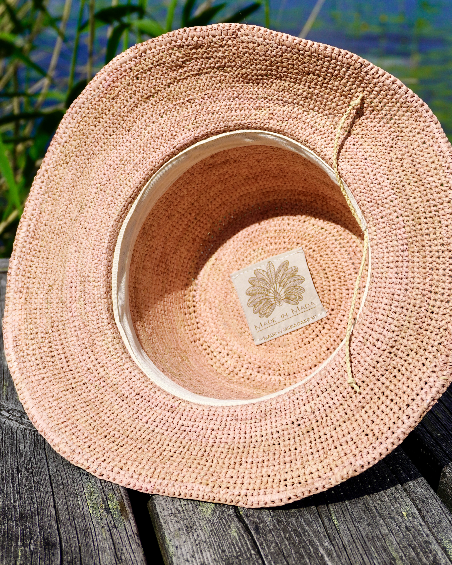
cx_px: 259
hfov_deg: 23.2
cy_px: 271
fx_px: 1100
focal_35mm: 66
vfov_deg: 28.8
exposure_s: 1/2500
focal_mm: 29
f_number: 5
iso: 100
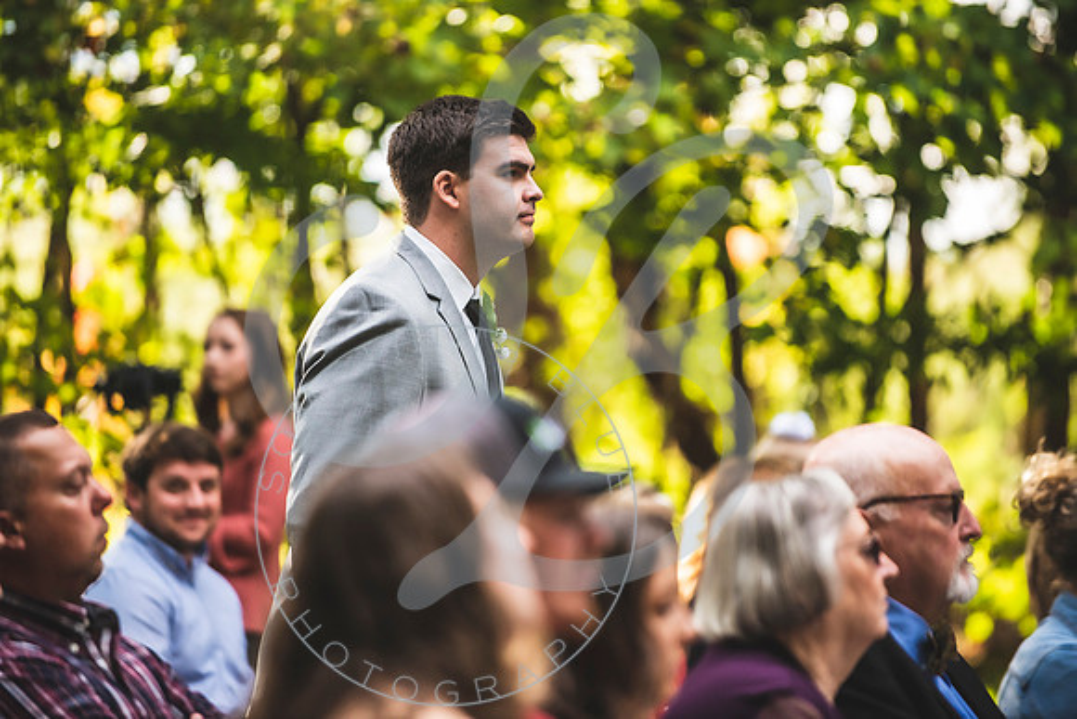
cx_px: 538
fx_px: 5984
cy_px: 360
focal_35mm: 200
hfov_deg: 10.3
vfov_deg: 6.9
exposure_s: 1/640
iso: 500
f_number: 2.8
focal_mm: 200
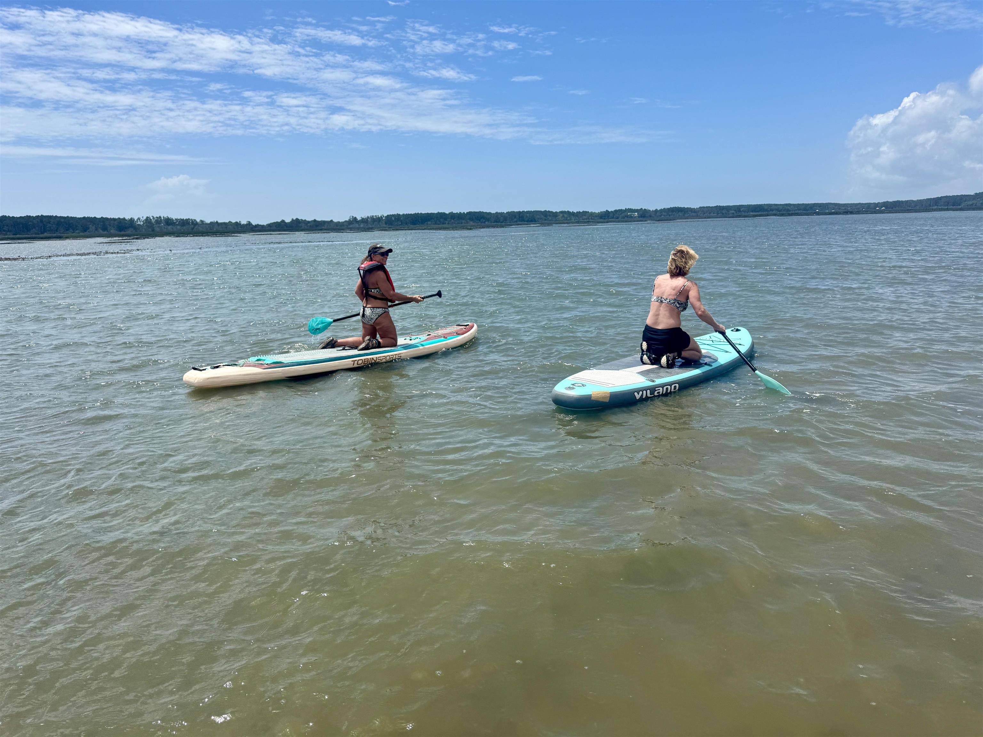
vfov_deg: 56.8
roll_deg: +1.5
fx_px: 682
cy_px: 368
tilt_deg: -11.0
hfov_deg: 71.6
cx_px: 492
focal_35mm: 24
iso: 80
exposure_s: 1/7092
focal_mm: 6.76
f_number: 1.78
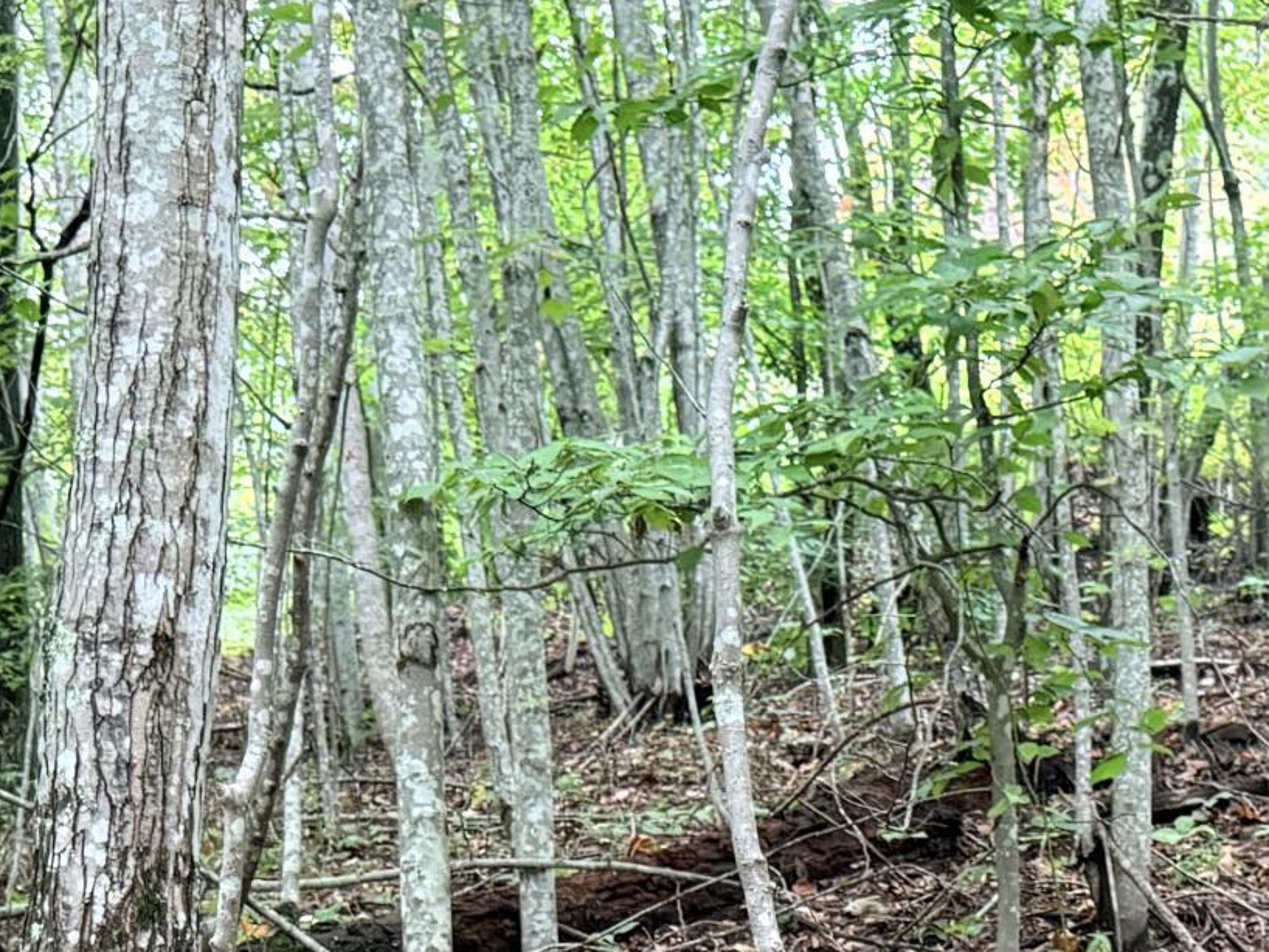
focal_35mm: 88
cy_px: 1440
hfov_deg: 22.2
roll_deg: -0.2
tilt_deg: +5.0
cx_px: 679
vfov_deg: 15.5
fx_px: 3227
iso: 500
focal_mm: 6.76
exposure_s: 1/60
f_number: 1.78
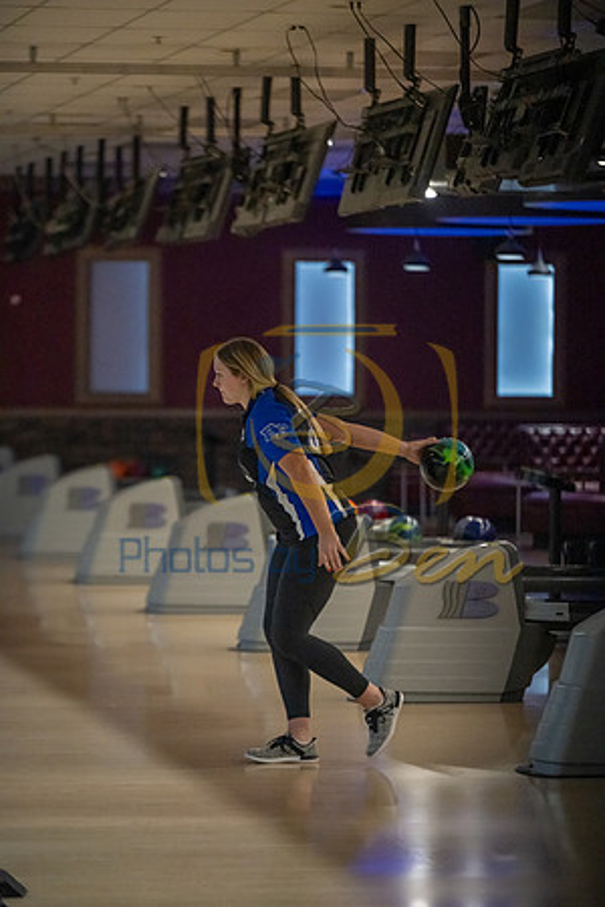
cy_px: 454
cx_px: 302
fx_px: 4033
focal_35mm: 160
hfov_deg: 8.6
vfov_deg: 12.8
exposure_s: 1/1000
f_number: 2.8
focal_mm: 160
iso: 4000
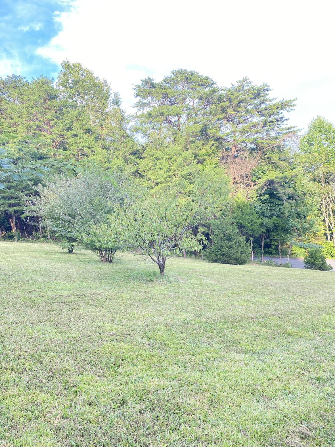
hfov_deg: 53.1
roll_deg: +3.2
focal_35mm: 26
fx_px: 335
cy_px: 224
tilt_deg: +0.9
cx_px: 168
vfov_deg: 67.3
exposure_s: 1/121
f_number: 1.8
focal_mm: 4.25
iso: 50
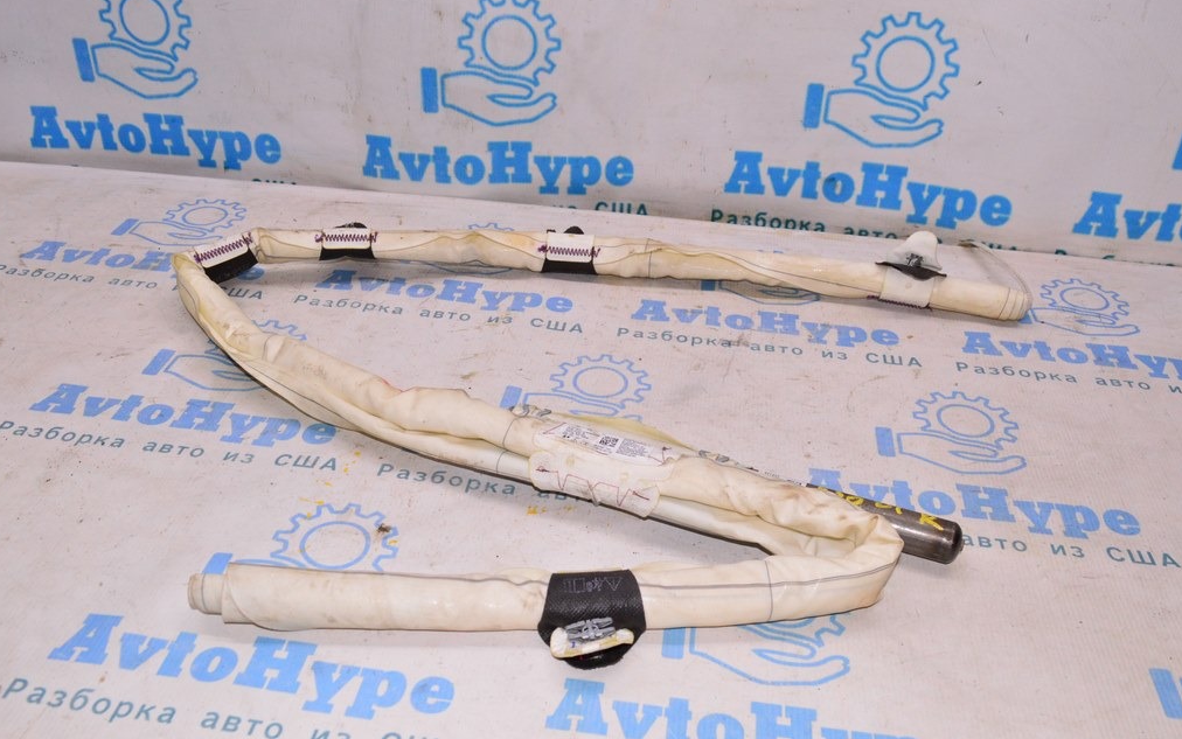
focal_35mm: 34
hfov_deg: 56.7
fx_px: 1095
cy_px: 389
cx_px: 587
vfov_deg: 37.3
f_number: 8
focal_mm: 22
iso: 1600
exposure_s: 1/160
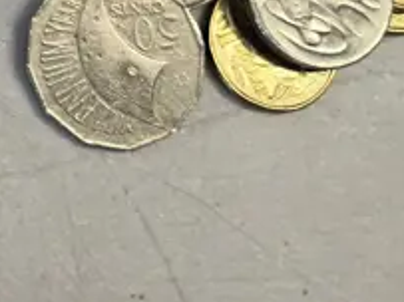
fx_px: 1411
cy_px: -320
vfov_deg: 11.0
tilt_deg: -69.0
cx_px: -416
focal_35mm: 121
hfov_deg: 13.7
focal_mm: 6.86
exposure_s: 1/100
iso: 100
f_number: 1.78
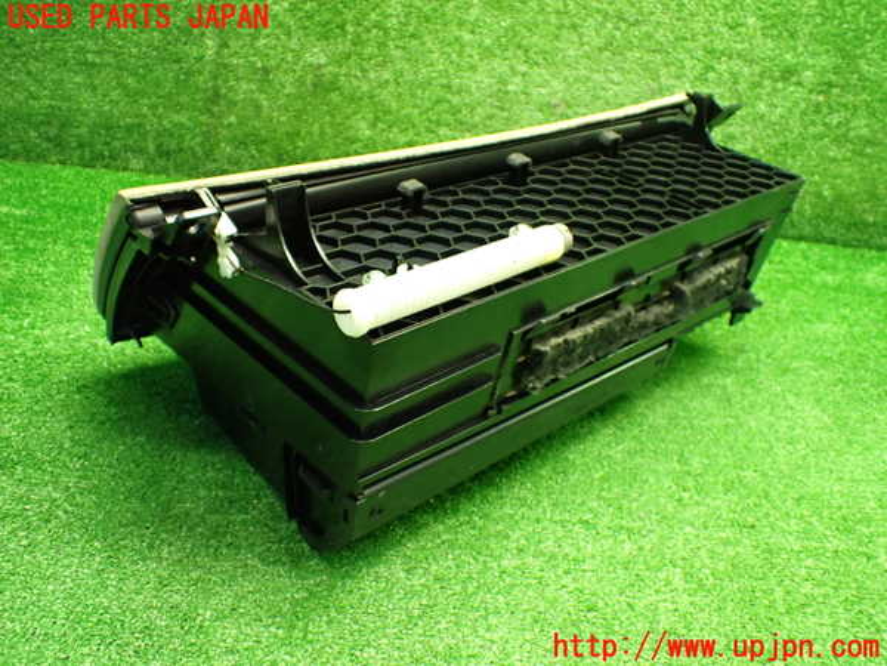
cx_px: 444
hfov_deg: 60.0
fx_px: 769
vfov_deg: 46.8
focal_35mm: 30
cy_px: 333
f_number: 2.3
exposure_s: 1/50
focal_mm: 5.4
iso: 800
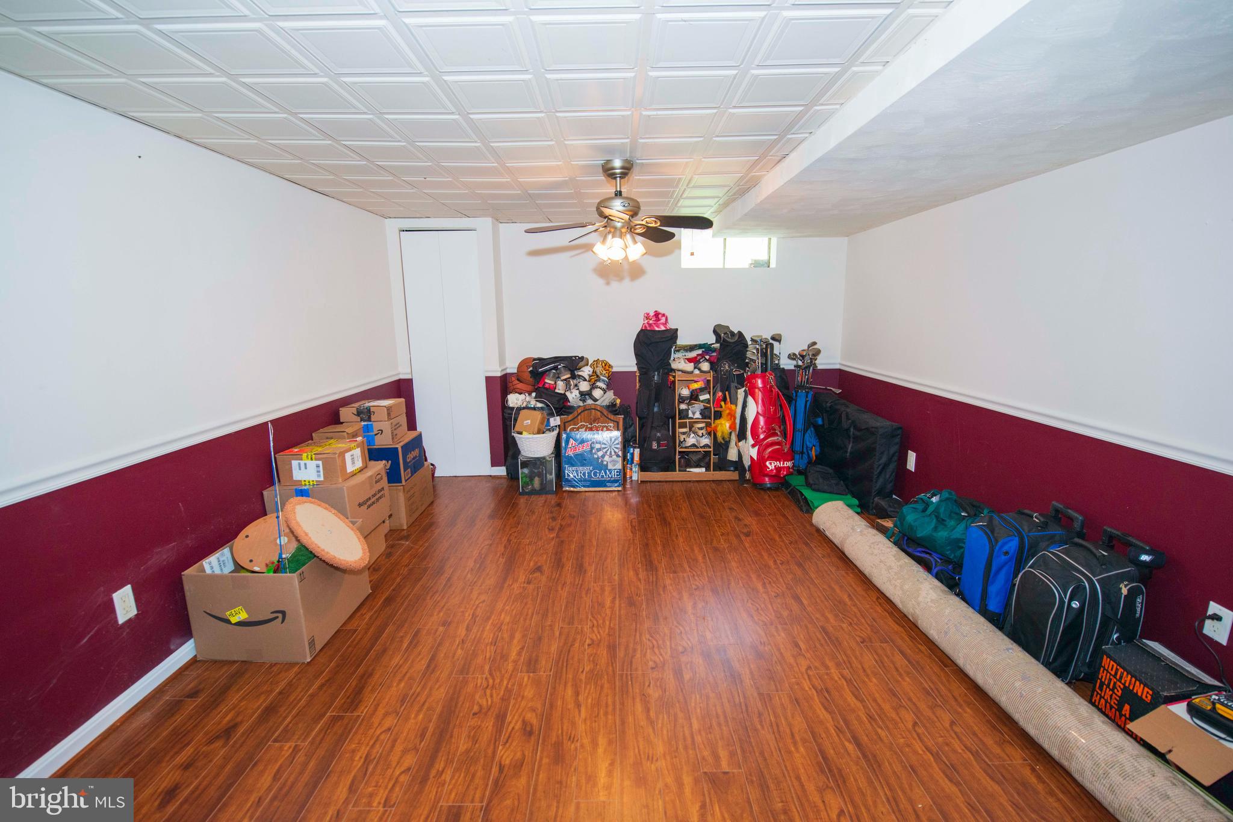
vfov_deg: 73.8
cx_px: 616
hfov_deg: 96.7
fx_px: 548
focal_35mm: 16
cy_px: 411
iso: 1250
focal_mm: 16
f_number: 4.5
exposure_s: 1/100
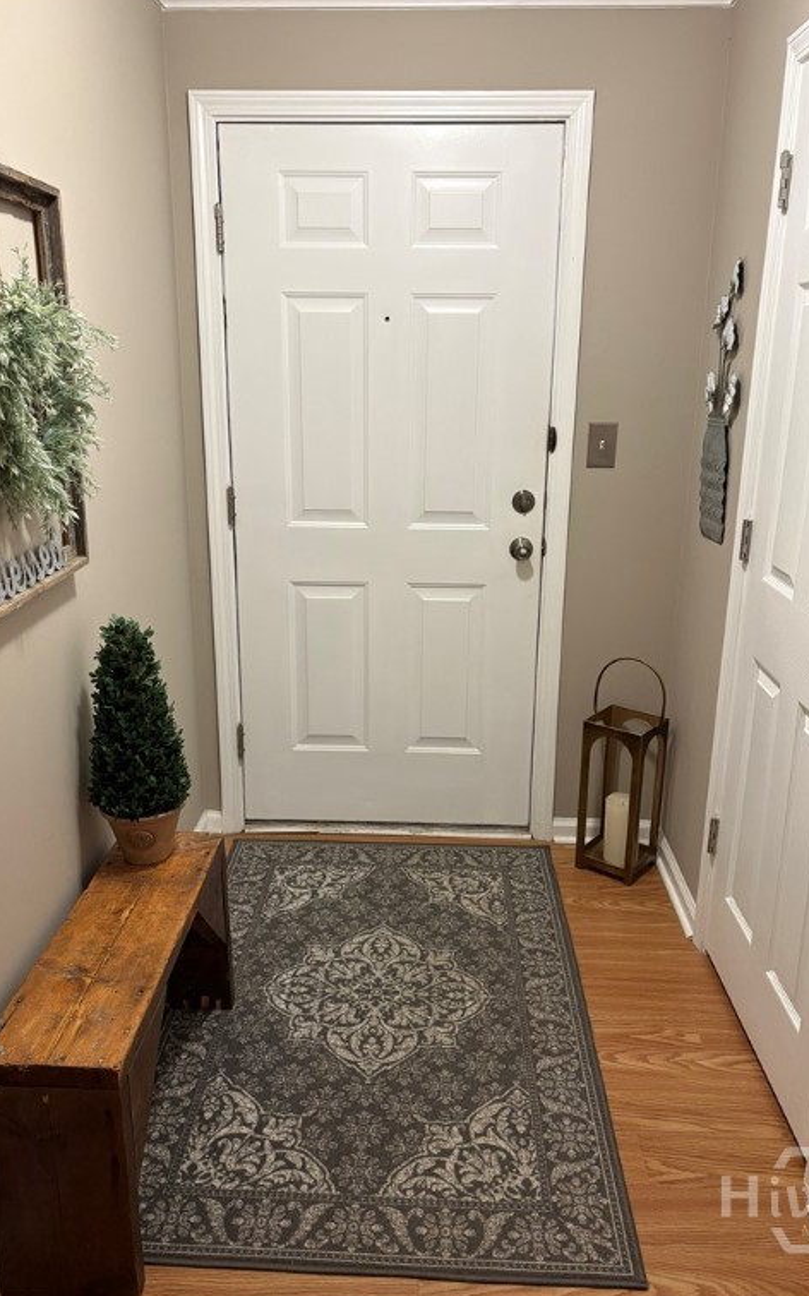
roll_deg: -1.3
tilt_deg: -16.3
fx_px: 988
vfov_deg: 66.5
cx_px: 404
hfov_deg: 44.5
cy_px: 641
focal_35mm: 28
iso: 200
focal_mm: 5.96
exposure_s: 1/60
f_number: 1.6
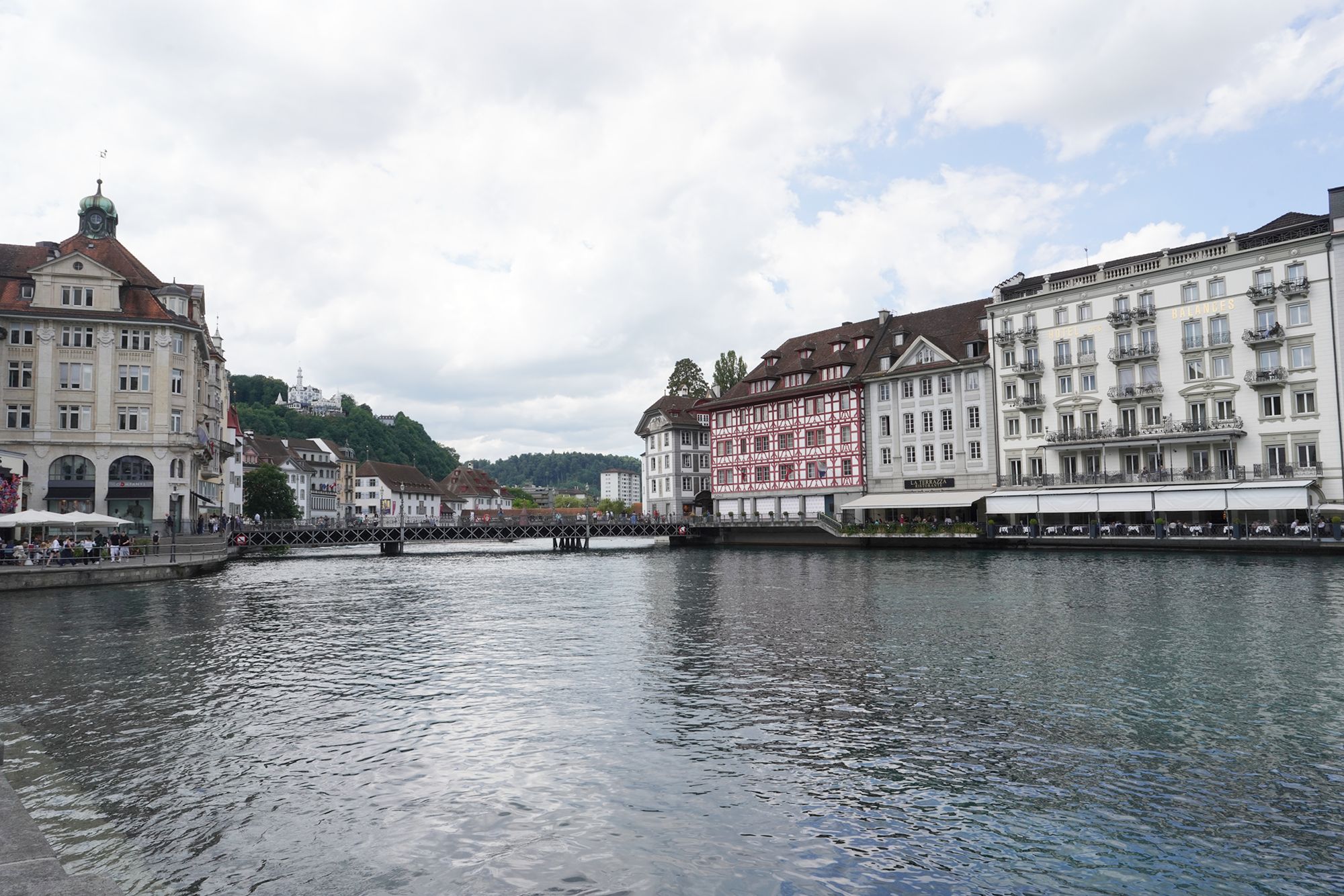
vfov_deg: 53.1
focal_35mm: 24
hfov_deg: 73.7
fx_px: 896
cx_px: 672
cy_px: 448
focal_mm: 24
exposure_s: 1/320
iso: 500
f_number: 16
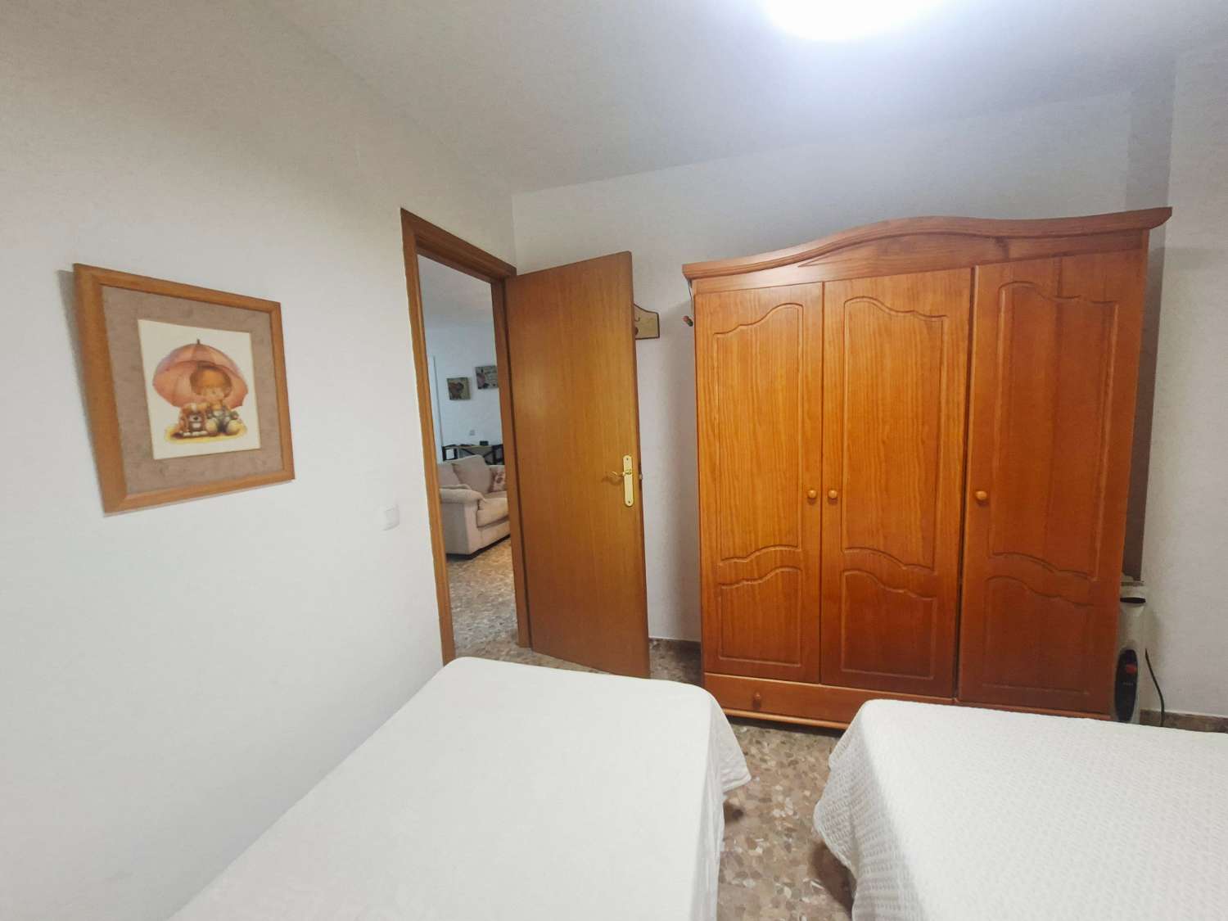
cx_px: 614
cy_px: 460
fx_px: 461
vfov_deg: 89.9
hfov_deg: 106.2
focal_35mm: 13
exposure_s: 1/40
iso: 160
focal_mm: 1.74
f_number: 2.2
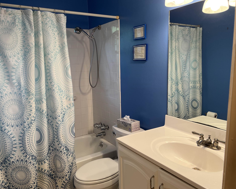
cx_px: 110
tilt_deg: -10.1
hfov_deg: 62.1
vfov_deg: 51.5
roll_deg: +2.2
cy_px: 97
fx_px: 196
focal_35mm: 28
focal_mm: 5.7
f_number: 1.5
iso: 80
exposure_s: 1/60
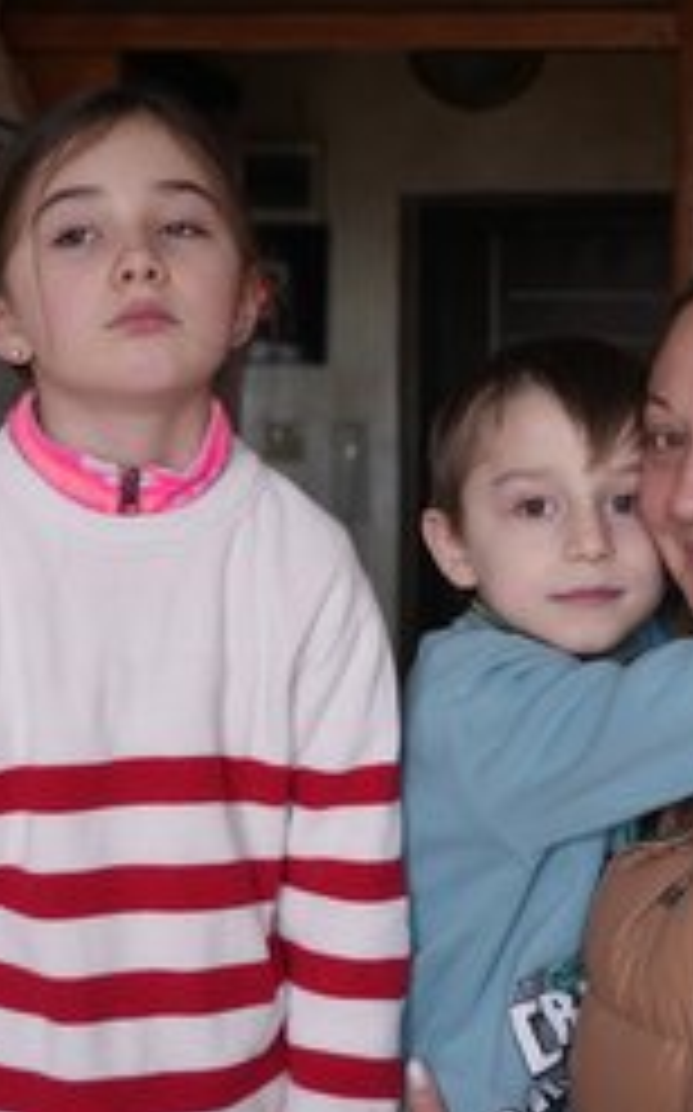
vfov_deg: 29.0
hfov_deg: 18.3
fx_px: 2149
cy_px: 520
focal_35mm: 71
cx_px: 436
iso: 2000
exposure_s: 1/50
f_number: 4
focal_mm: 43
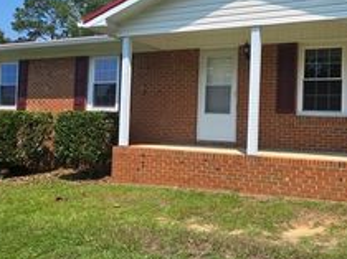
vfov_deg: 45.3
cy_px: 115
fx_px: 310
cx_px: 283
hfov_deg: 54.0
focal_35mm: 31
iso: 40
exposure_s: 1/1967
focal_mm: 2.2
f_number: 1.9
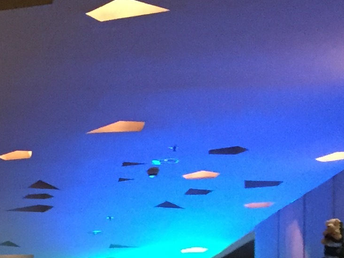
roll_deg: +0.4
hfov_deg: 13.7
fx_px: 1282
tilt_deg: +0.4
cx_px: -269
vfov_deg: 10.7
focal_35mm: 129
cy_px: 484
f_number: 2.2
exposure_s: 1/33
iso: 320
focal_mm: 4.15
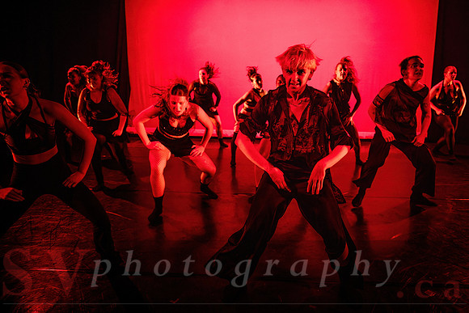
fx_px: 336
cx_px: 252
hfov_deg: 69.8
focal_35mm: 26
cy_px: 145
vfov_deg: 49.9
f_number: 2.8
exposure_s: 1/300
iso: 3200
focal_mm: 24
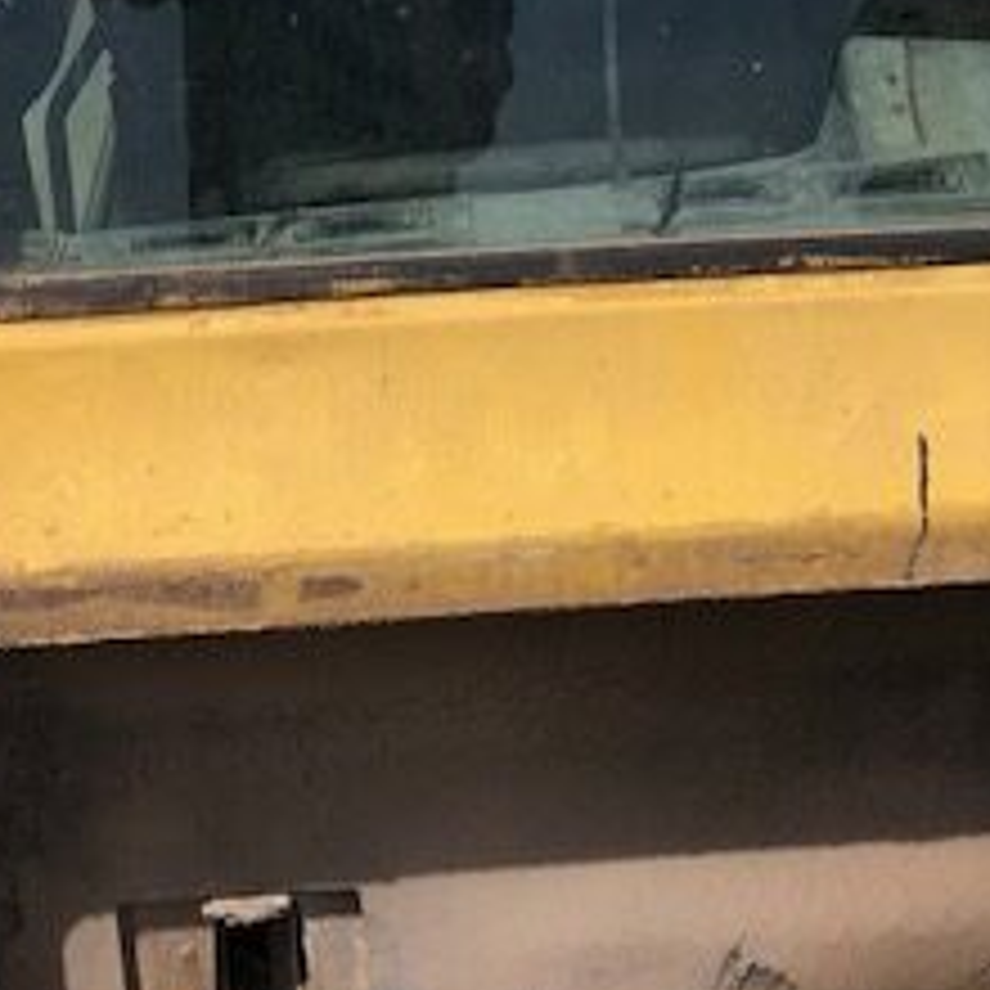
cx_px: 585
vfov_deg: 22.9
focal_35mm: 72
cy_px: -22
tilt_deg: -18.2
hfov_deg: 24.0
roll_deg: +0.0
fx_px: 2330
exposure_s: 1/2404
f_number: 1.8
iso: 20
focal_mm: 4
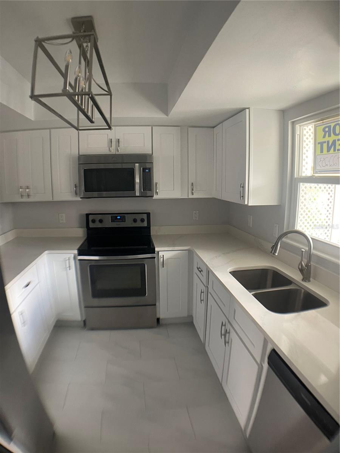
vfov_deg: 69.4
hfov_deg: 54.9
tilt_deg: -10.0
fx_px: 327
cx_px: 170
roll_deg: -0.6
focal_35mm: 25
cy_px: 226
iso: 400
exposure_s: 1/60
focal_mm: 5.1
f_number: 1.6
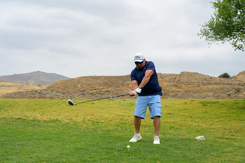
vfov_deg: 26.5
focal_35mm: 51
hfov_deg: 38.9
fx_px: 347
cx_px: 122
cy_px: 82
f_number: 4
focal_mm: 51
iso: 800
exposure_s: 1/3200
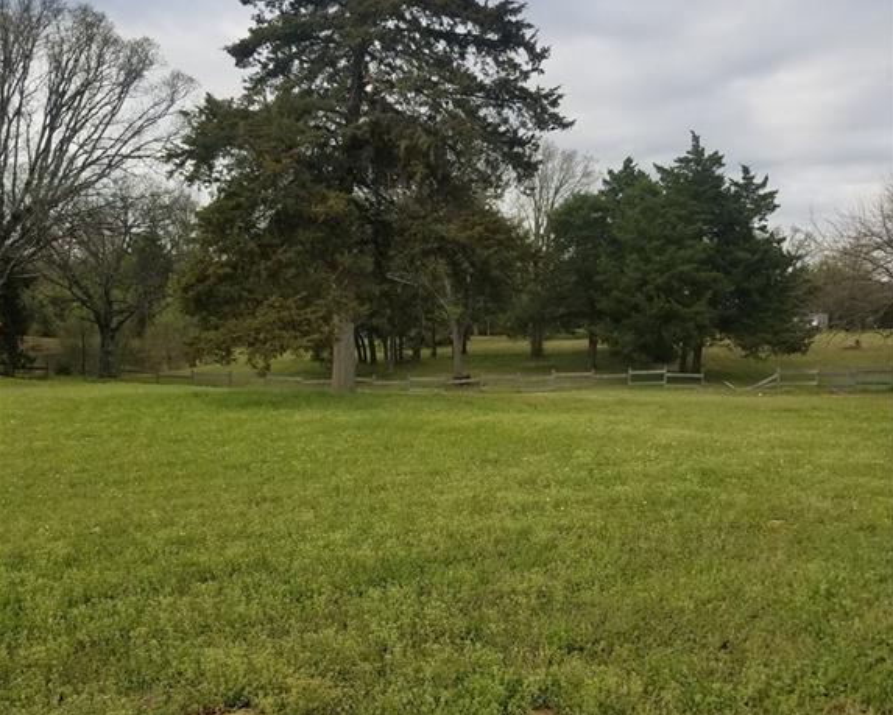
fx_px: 899
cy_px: 397
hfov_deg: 52.8
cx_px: 447
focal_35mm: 34
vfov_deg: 43.3
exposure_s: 1/1416
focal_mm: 4.25
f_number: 1.7
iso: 50
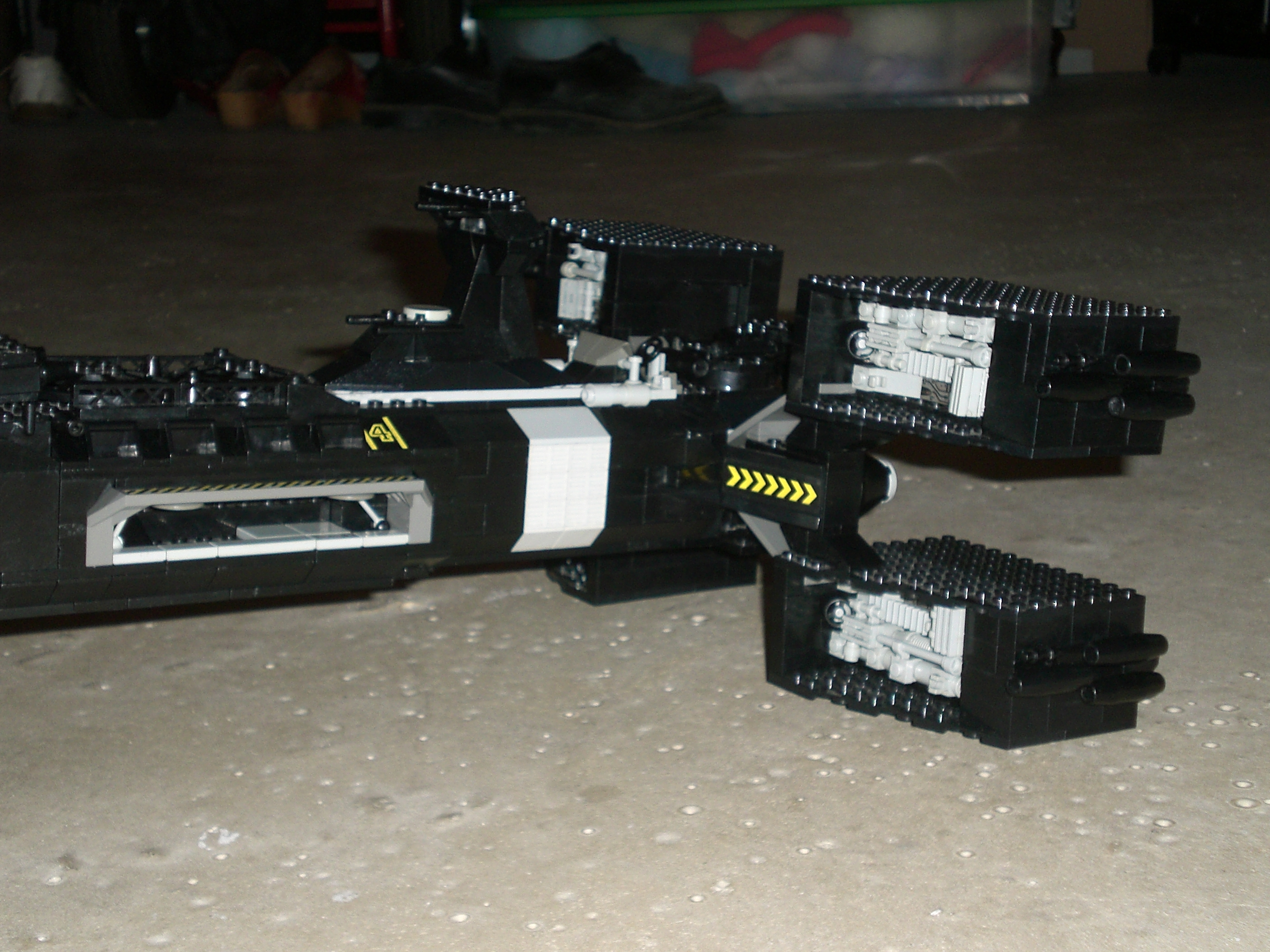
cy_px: 476
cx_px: 635
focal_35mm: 63
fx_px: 2311
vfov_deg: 23.3
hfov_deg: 30.7
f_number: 4
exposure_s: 1/60
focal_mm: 10.4
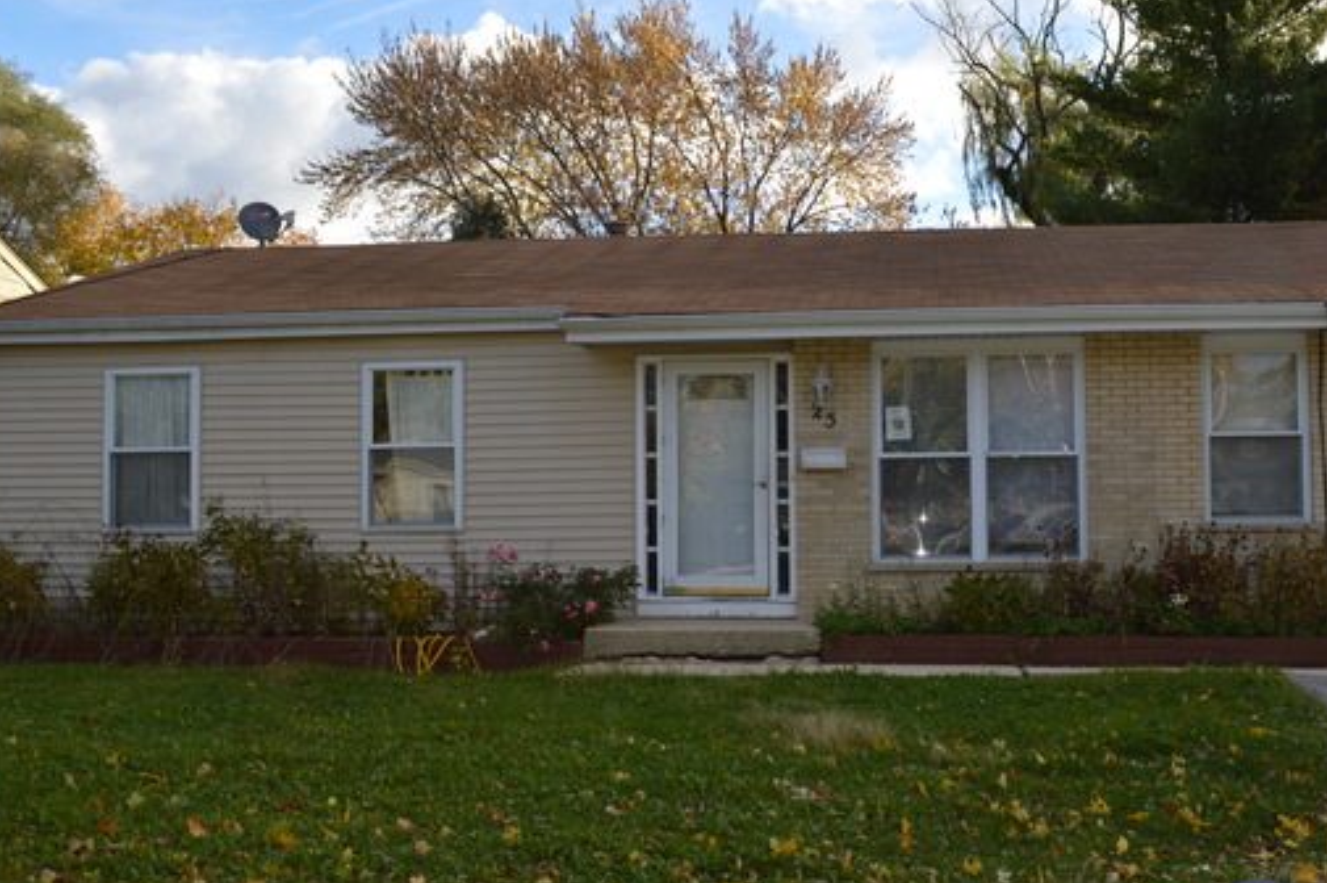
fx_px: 1400
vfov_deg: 35.0
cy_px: 447
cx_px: 812
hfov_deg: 50.3
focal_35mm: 38
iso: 100
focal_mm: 20
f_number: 6.3
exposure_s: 1/200
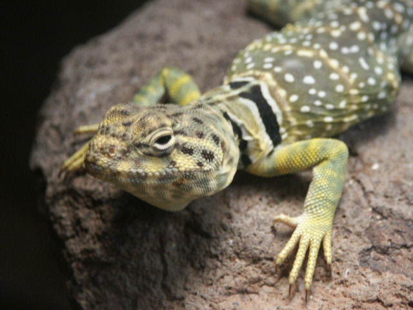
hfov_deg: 10.2
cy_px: 155
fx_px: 2315
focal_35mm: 194
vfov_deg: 7.7
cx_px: 206
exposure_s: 1/8
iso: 200
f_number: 3.5
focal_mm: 49.05
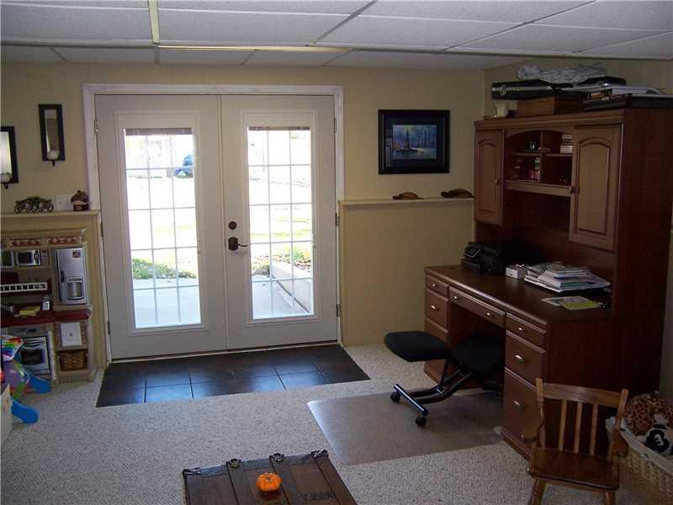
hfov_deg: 55.4
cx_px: 336
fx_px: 642
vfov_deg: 42.9
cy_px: 252
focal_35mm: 33
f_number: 2.8
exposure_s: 1/60
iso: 140
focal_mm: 5.5
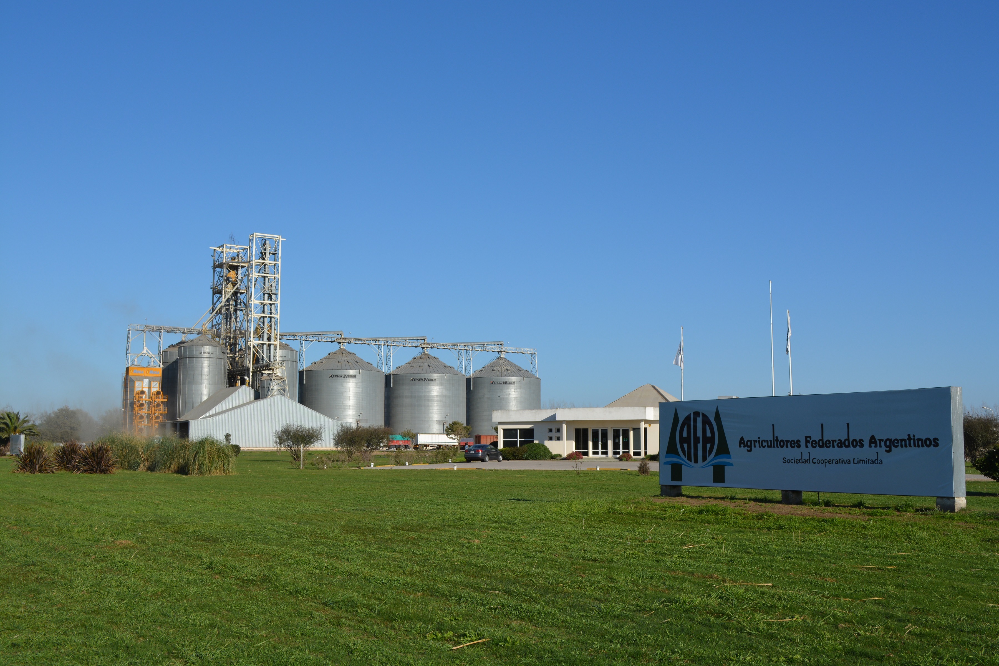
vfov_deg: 34.2
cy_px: 333
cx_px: 500
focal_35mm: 39
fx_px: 1082
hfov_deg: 49.6
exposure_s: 1/320
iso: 100
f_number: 9
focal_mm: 26
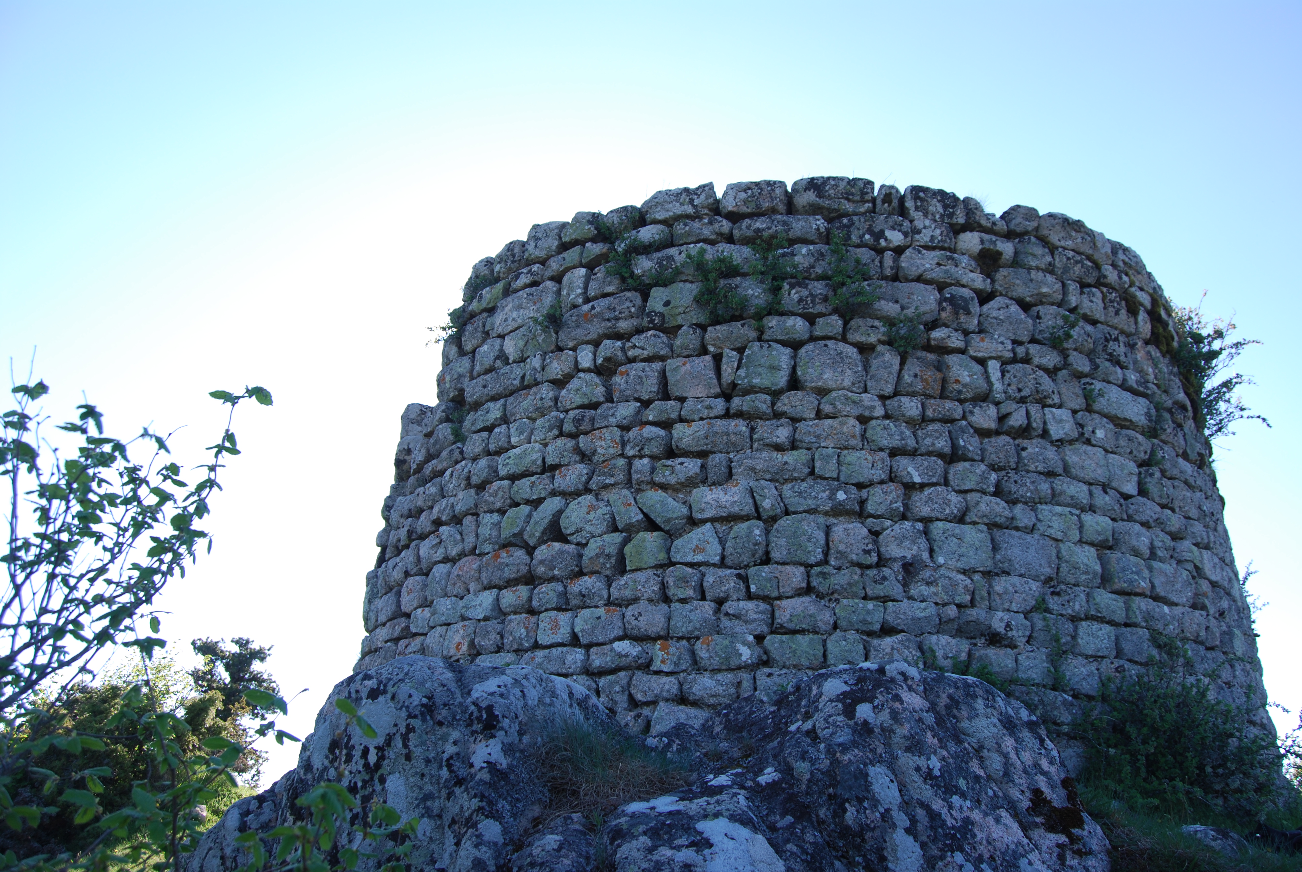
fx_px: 978
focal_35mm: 27
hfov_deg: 67.3
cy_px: 436
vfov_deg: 48.0
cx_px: 651
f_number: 6.3
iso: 100
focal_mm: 18
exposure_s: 1/125
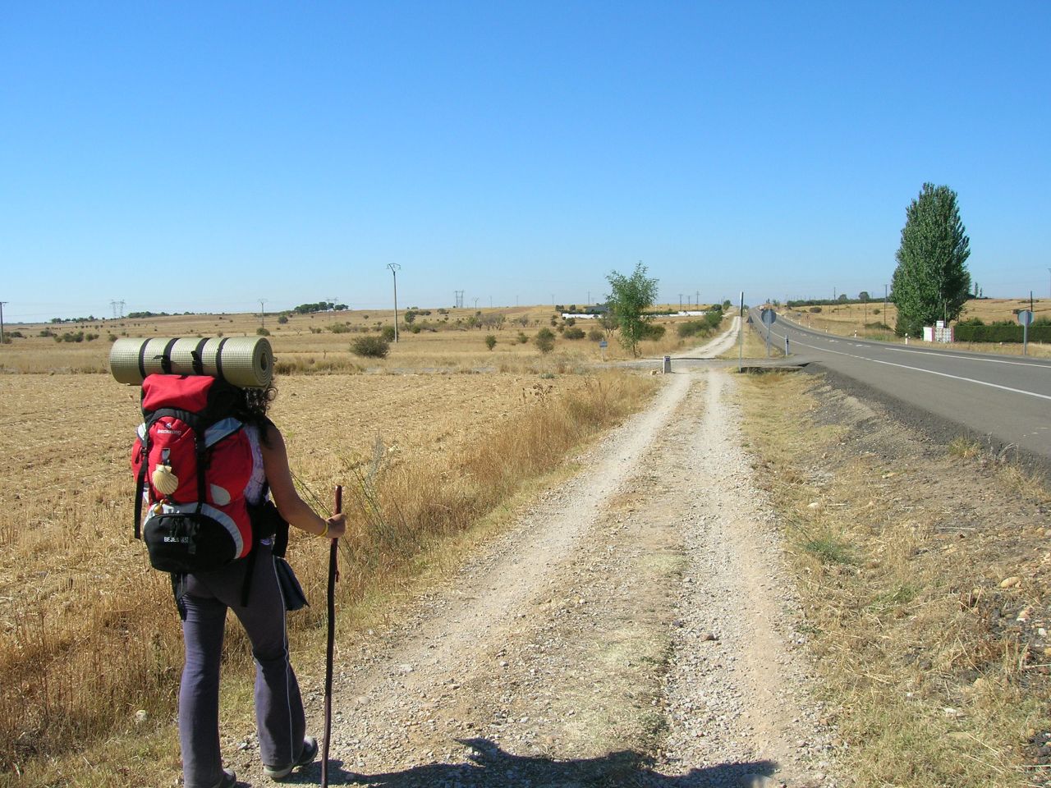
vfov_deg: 41.8
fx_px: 1032
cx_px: 526
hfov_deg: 54.0
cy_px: 394
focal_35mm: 34
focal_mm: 5.7
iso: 50
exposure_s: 1/375
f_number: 4.9
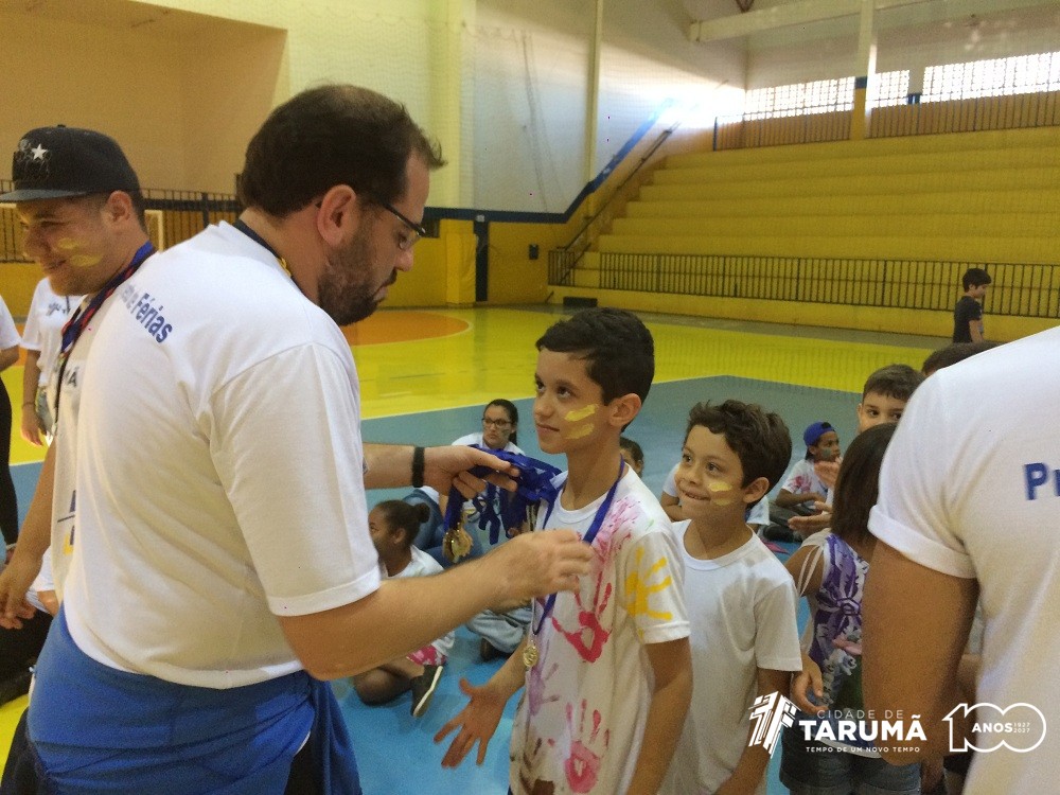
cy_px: 398
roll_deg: +0.9
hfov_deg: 61.7
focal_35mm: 29
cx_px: 530
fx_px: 888
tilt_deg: -9.3
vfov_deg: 48.2
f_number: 2.2
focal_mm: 4.15
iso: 200
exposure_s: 1/30
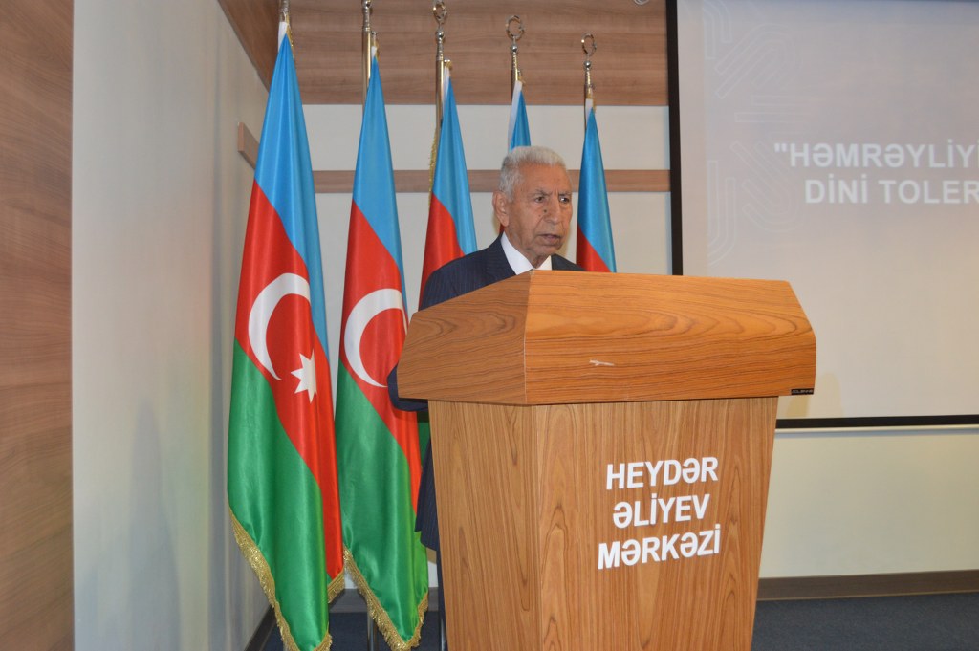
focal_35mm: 39
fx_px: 1060
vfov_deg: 34.2
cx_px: 490
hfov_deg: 49.6
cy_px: 326
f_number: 4.2
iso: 1000
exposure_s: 1/60
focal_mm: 26
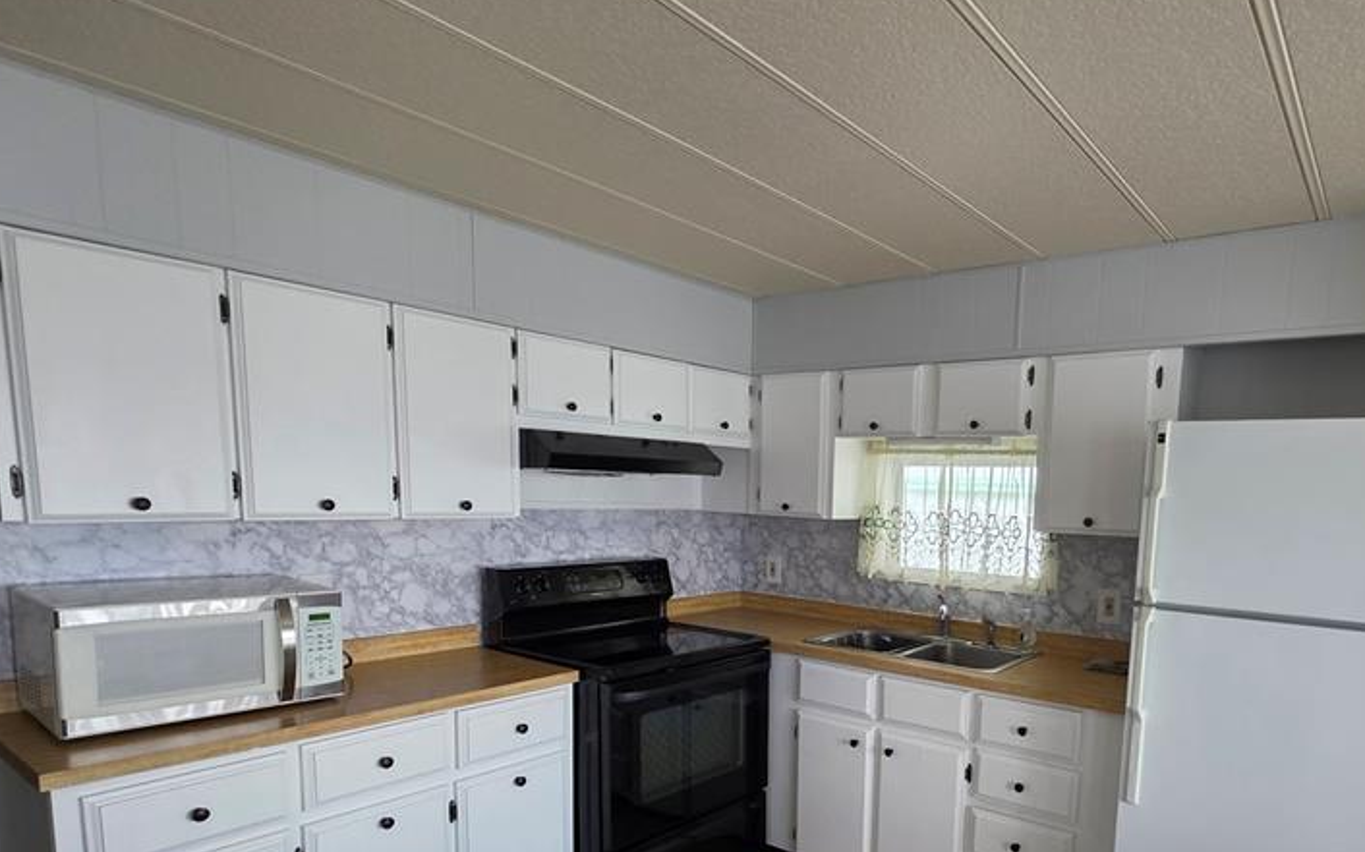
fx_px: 744
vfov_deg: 57.8
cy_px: 591
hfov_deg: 83.2
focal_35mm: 20
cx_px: 866
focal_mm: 2.2
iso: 200
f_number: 1.9
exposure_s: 1/60
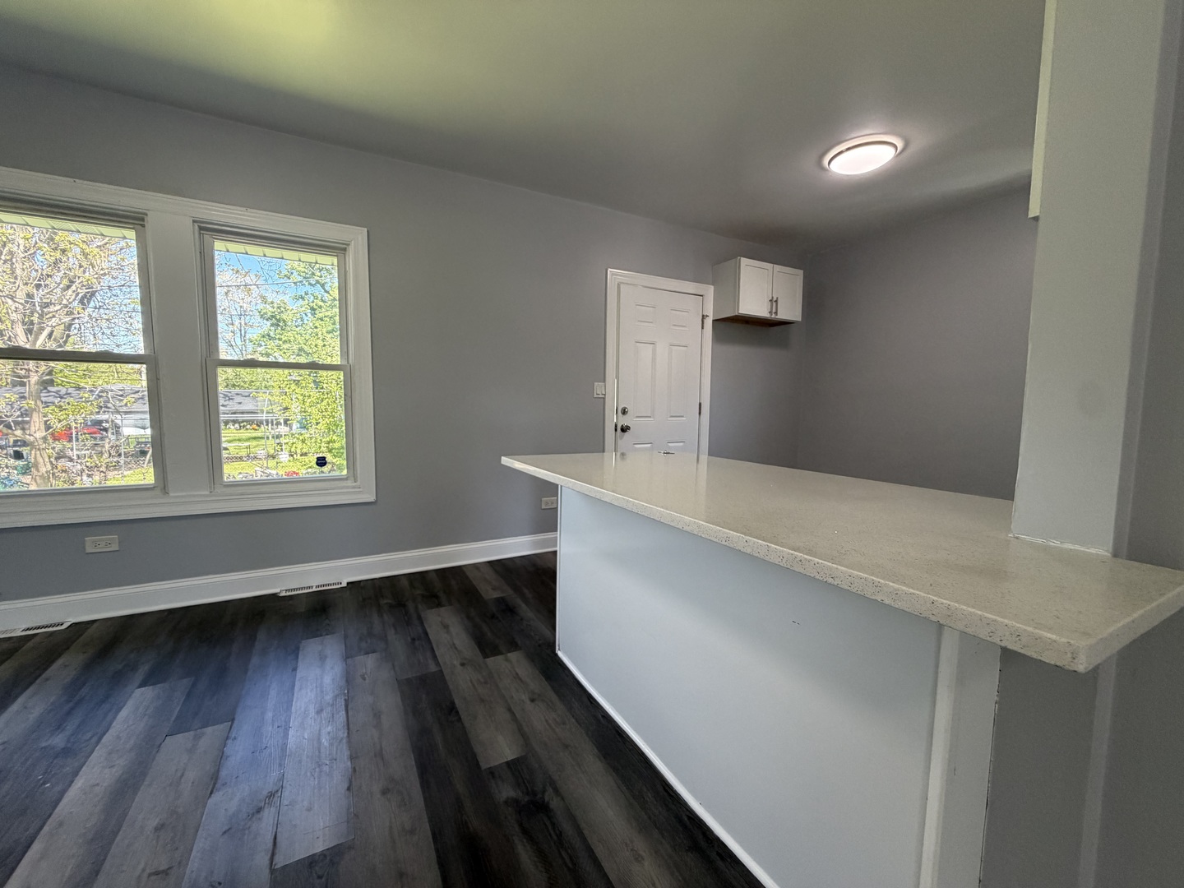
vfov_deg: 85.7
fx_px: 479
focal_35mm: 14
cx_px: 592
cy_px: 444
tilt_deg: -5.0
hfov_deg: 102.1
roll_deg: +1.1
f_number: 2.2
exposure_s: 1/120
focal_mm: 2.22
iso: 250
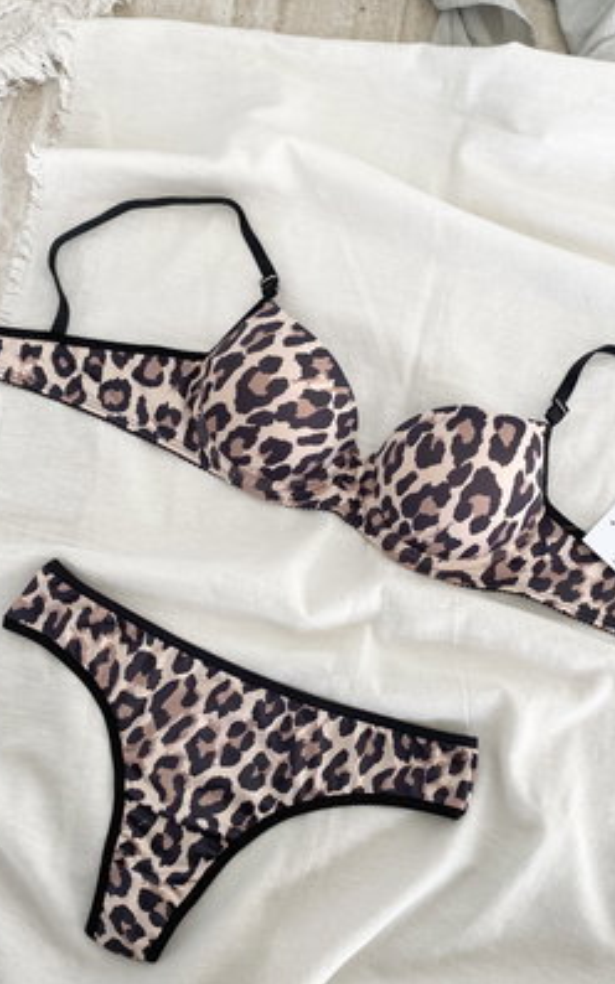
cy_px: 517
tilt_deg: -75.0
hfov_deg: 34.3
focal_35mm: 37
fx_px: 993
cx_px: 379
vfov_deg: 52.7
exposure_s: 1/121
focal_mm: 4.25
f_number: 1.8
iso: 32
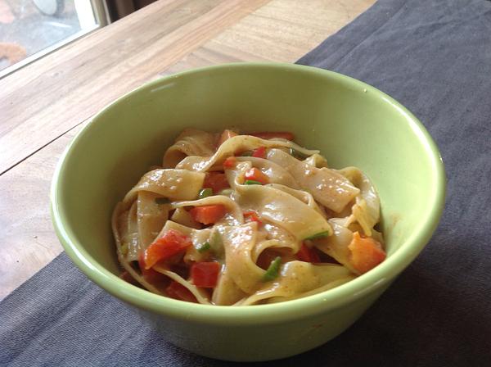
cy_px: 184
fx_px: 496
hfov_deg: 52.7
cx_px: 246
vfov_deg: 40.6
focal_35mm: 35
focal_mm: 4.28
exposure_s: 1/15
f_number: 2.4
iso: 80
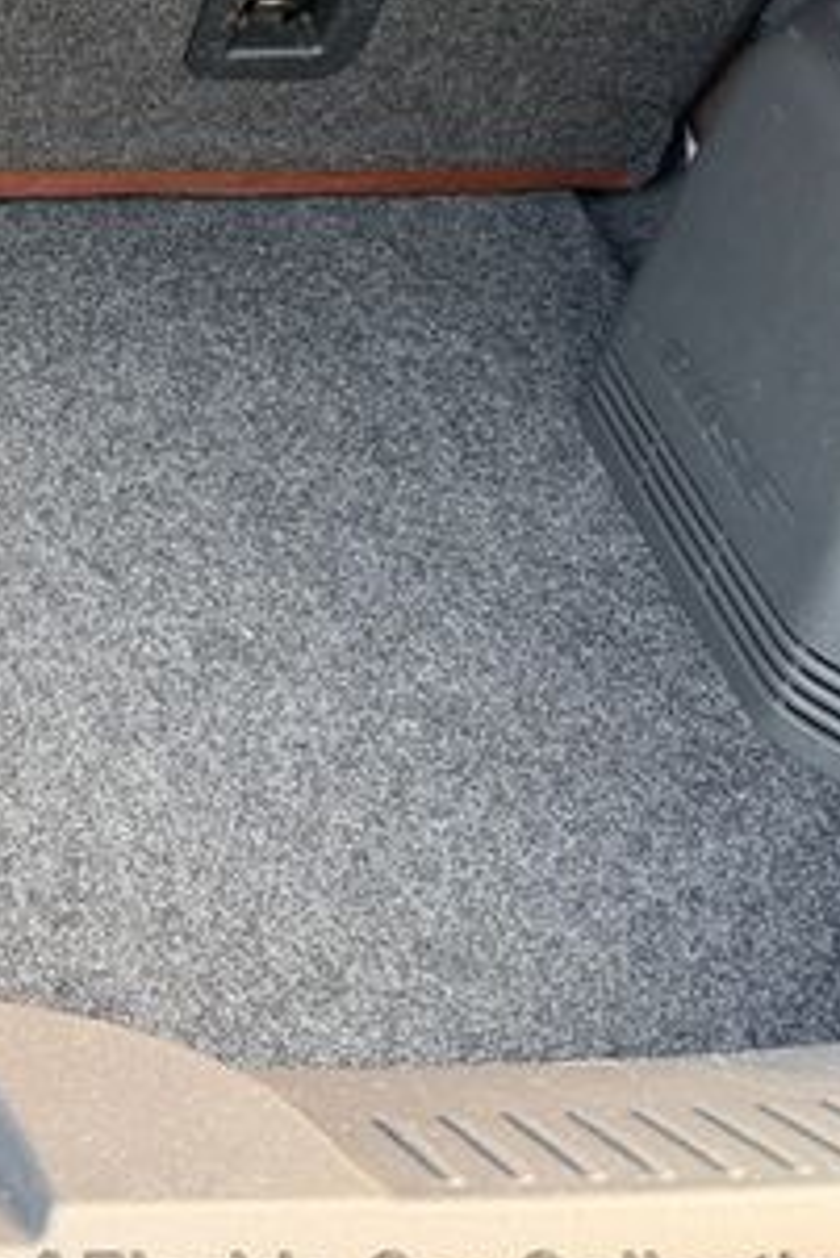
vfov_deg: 36.9
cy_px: 372
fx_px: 1853
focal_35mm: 53
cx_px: -309
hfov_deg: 22.3
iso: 200
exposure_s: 1/69
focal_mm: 6.76
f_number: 1.78
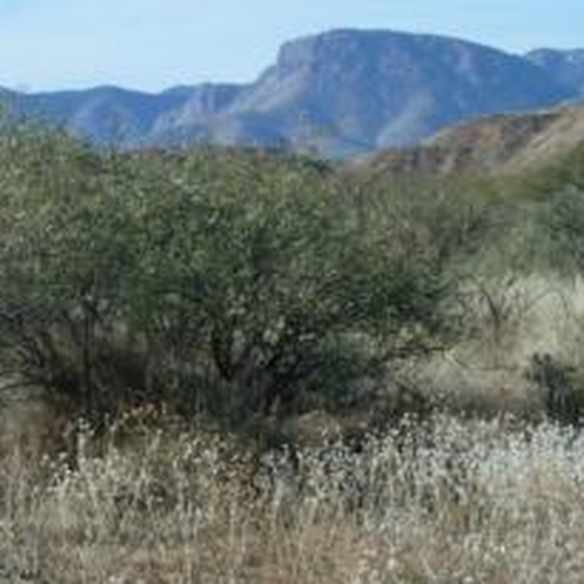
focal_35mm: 247
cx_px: -20
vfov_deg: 7.1
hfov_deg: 7.1
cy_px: 273
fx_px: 4715
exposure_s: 1/400
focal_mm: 21
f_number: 5
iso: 80
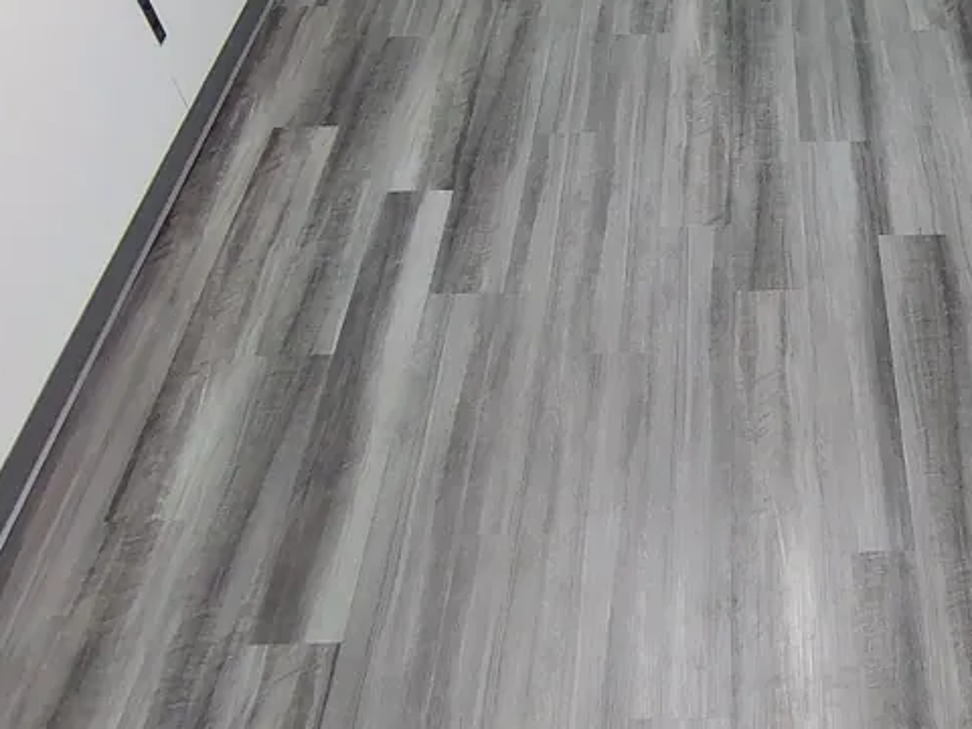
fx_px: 1123
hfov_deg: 44.5
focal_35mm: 40
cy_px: 288
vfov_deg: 35.8
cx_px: 776
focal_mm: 2.13
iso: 330
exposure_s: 1/60
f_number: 2.2
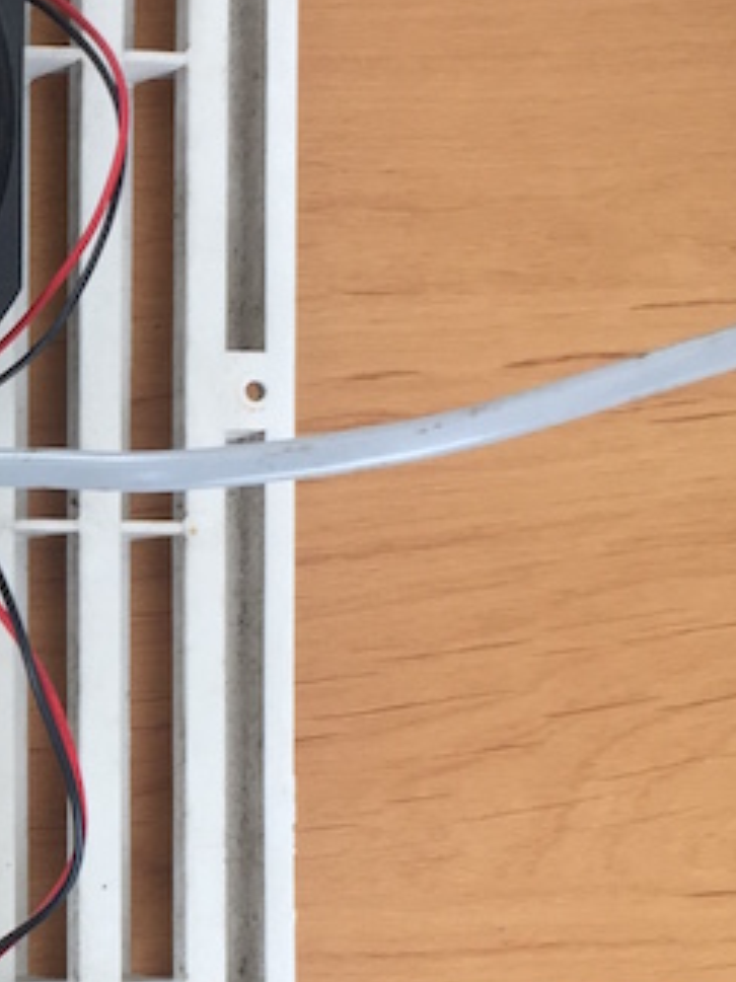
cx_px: -295
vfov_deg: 21.2
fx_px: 2610
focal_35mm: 92
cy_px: 681
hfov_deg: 15.1
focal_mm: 4.15
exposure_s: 1/100
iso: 32
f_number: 2.2
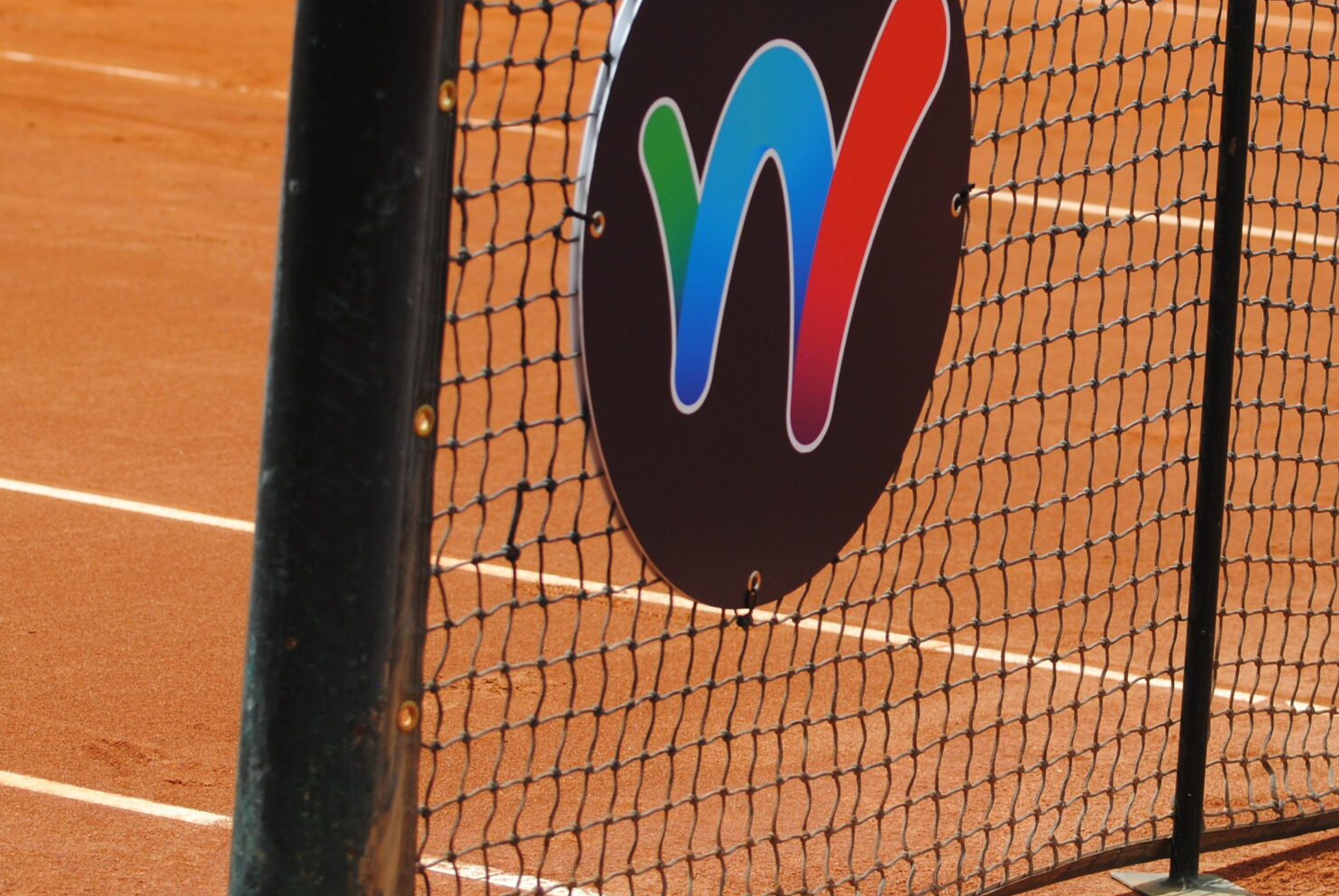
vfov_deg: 7.6
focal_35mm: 181
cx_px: 968
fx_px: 6740
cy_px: 264
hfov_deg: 11.3
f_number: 4.5
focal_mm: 70
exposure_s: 1/1000
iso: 110
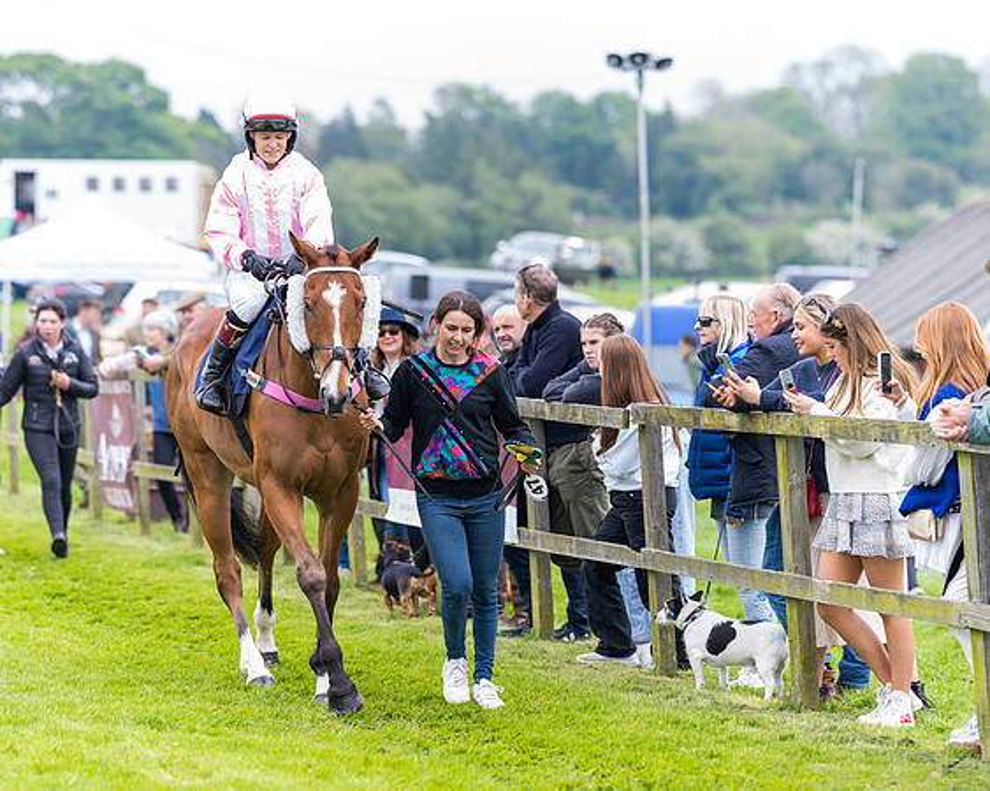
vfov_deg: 10.2
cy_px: 396
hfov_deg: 12.7
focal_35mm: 152
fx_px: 4453
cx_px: 480
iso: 250
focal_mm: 135
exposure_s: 1/500
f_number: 2.8
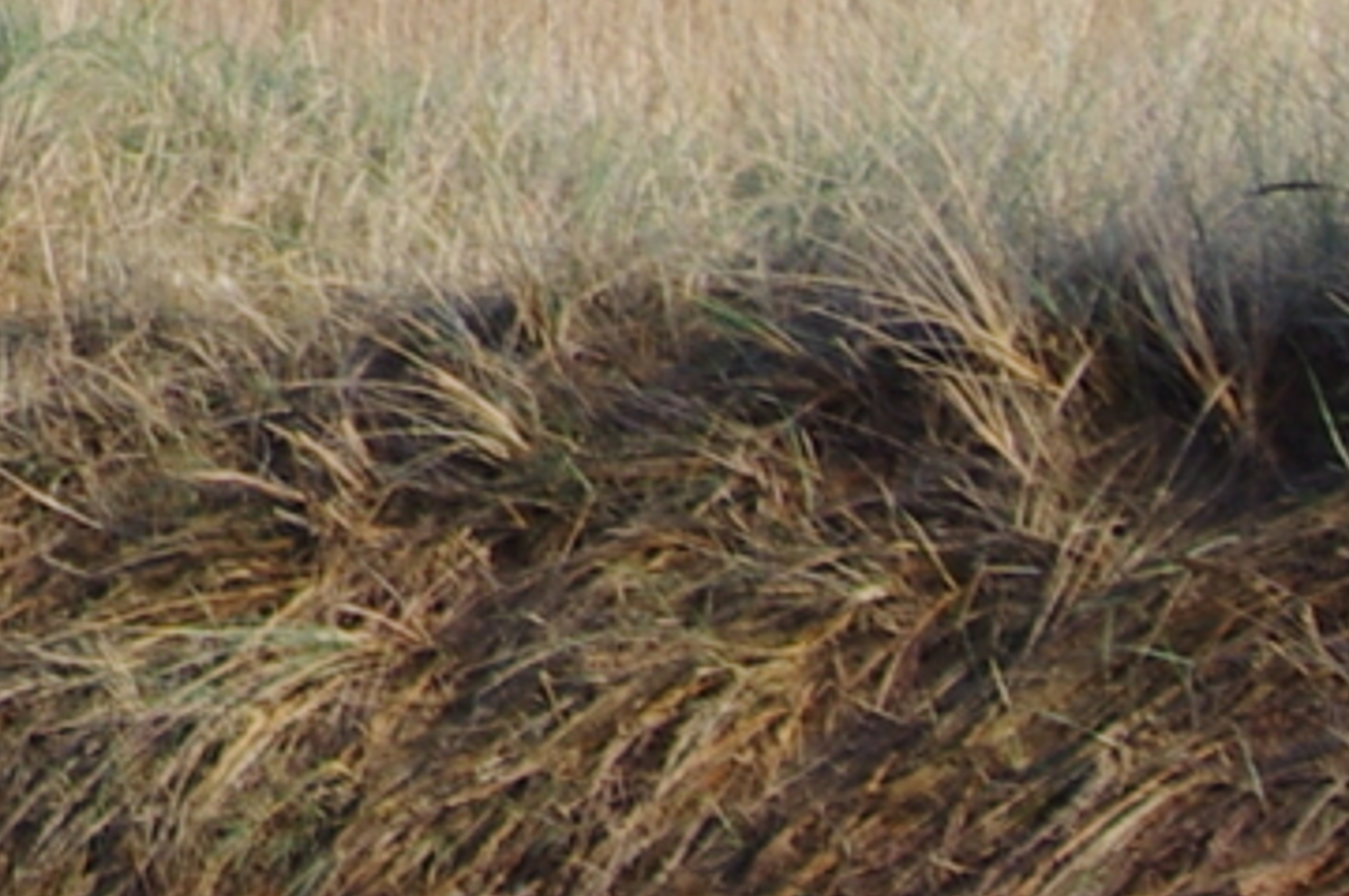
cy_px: -1638
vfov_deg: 2.3
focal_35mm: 583
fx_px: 21817
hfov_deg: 3.5
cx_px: -2421
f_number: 7.1
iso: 200
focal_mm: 55
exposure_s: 1/320
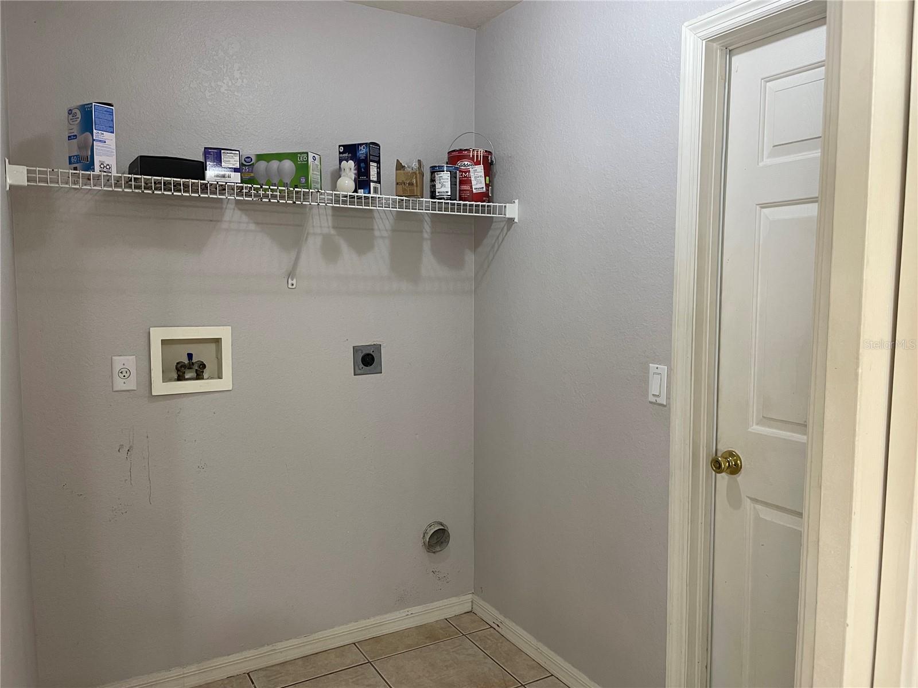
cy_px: 344
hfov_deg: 67.3
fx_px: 690
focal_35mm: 26
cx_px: 459
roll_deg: +0.0
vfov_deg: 53.1
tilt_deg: -5.6
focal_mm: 4.2
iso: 100
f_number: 1.6
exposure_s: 1/60
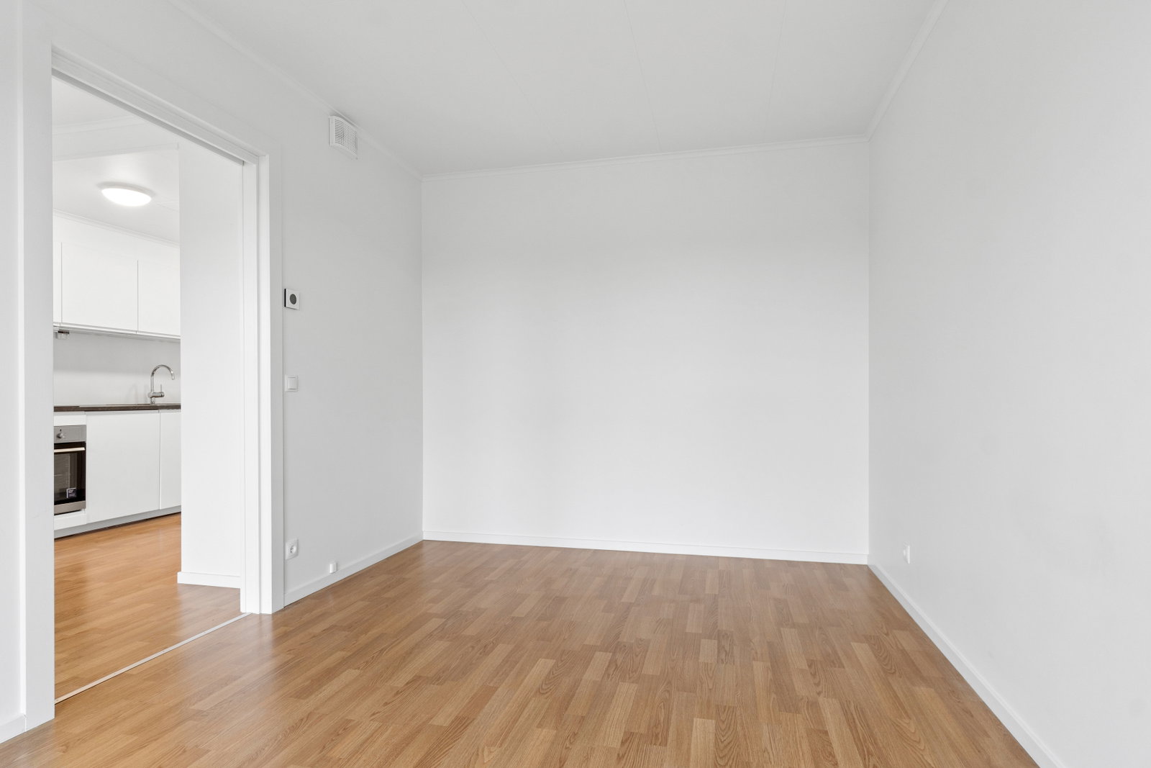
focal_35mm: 18
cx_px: 576
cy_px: 384
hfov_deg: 90.0
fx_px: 576
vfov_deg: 67.4
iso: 200
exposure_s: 1/30
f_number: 8
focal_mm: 12
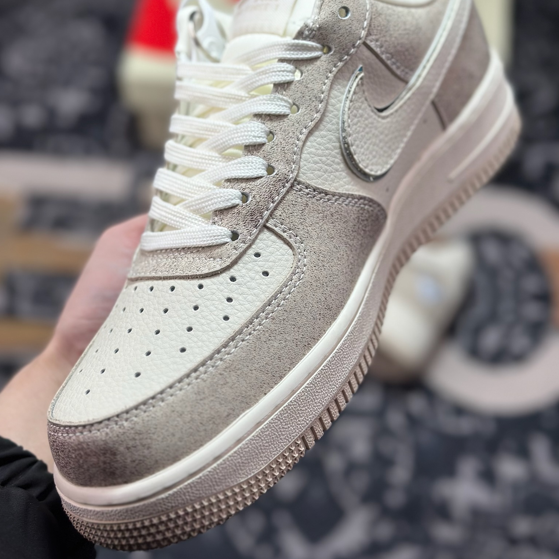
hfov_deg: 30.0
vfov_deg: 30.0
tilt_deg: -58.6
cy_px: 234
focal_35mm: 57
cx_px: 280
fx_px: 1041
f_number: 1.78
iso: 80
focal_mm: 6.86
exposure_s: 1/1541
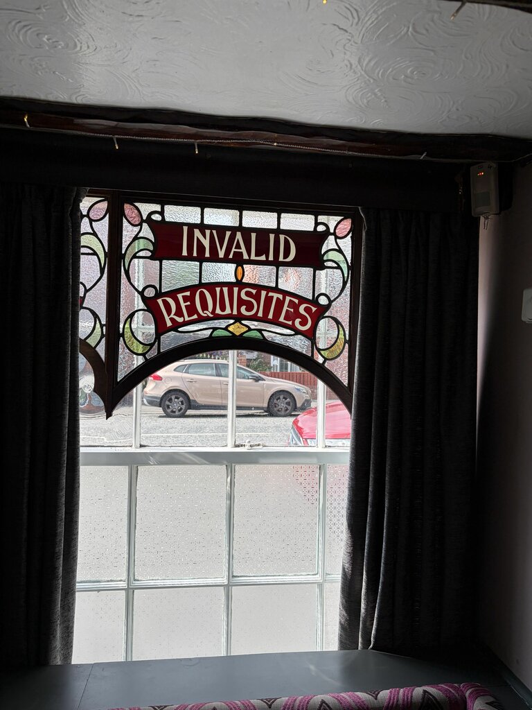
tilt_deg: +1.2
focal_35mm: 26
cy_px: 355
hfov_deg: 53.1
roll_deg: -1.7
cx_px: 266
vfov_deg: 67.3
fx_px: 533
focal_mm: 5.96
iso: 50
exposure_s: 1/840
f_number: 1.6
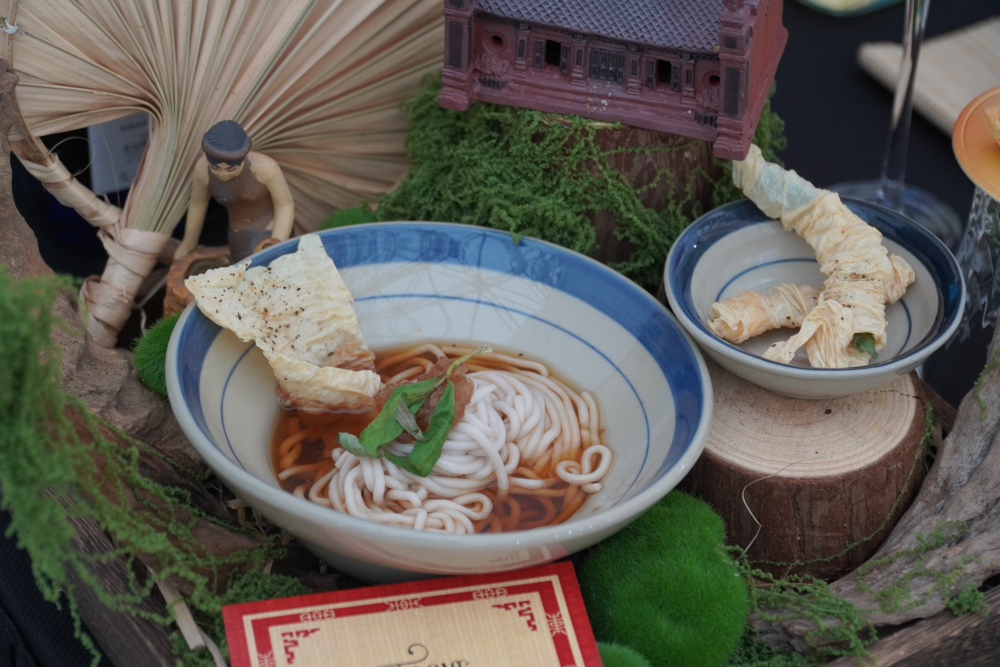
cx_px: 500
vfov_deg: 15.7
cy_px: 334
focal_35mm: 87
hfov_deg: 23.4
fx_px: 2416
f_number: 4
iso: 1000
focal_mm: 58
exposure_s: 1/125
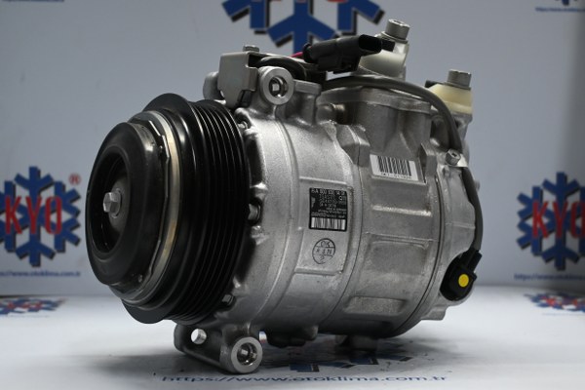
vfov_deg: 22.1
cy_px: 195
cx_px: 292
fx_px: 999
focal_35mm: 62
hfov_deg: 32.6
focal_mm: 41
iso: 1100
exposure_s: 1/60
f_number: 5.6
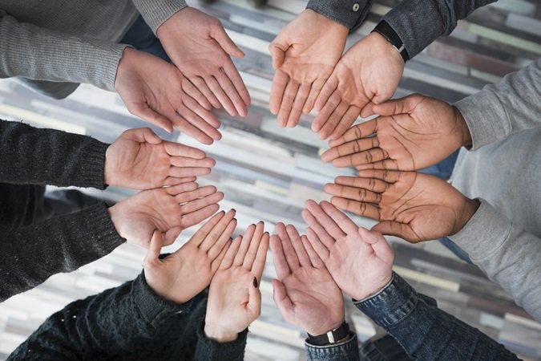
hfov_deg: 61.9
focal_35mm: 30
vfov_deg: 43.6
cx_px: 270
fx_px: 451
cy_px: 180
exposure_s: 1/100
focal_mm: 30
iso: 400
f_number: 3.2
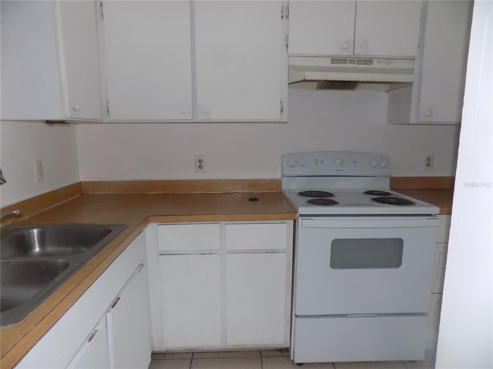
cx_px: 246
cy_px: 184
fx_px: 328
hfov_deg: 73.9
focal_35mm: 23
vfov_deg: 58.9
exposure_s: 1/30
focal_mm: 4
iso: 200
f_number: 3.1
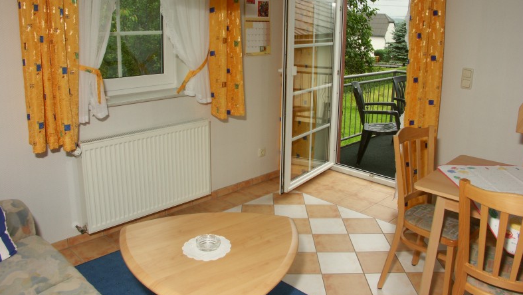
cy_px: 115
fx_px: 430
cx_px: 264
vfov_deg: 37.6
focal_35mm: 31
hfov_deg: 62.6
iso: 64
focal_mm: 7.2
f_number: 7.1
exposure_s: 1/50
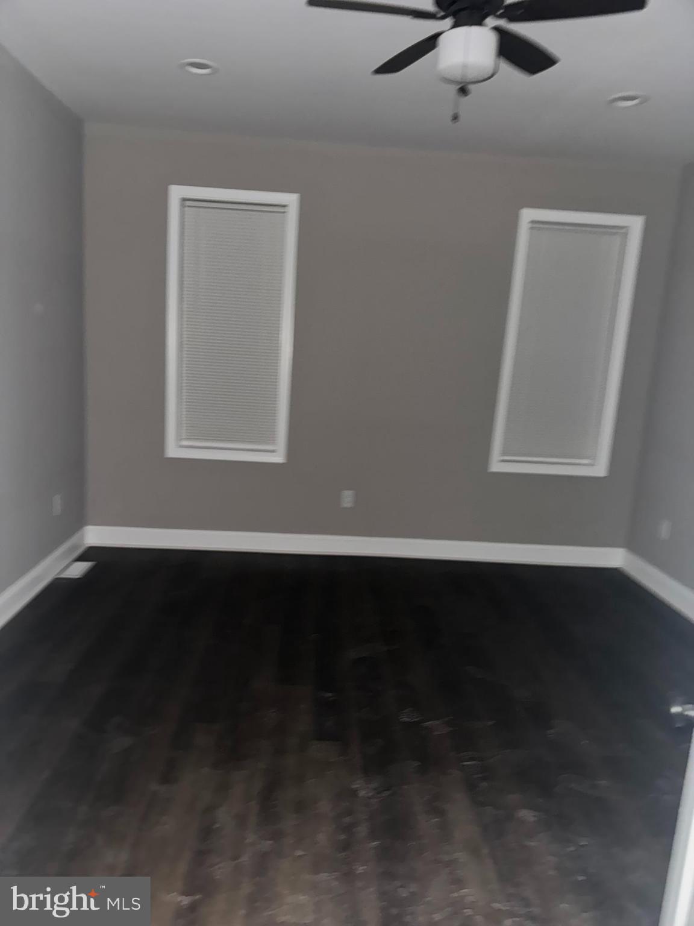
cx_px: 347
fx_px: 642
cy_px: 463
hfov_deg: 56.8
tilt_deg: -11.2
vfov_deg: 71.6
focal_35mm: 24
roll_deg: -4.0
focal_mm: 6.76
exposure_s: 1/4
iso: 320
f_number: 1.78
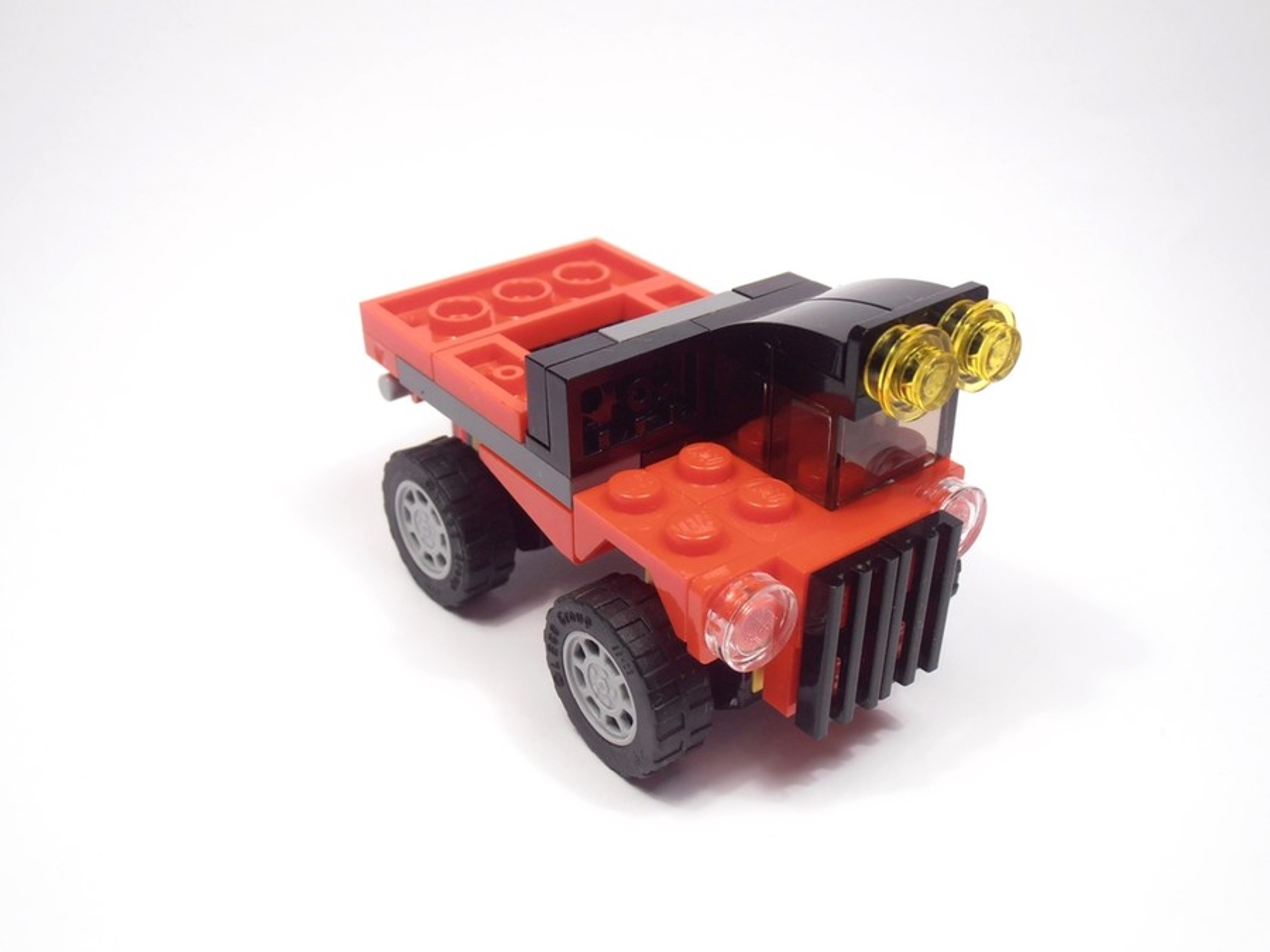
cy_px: 476
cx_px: 635
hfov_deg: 50.1
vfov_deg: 38.7
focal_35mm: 37
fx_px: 1357
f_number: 3.9
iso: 80
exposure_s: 1/50
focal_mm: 6.61
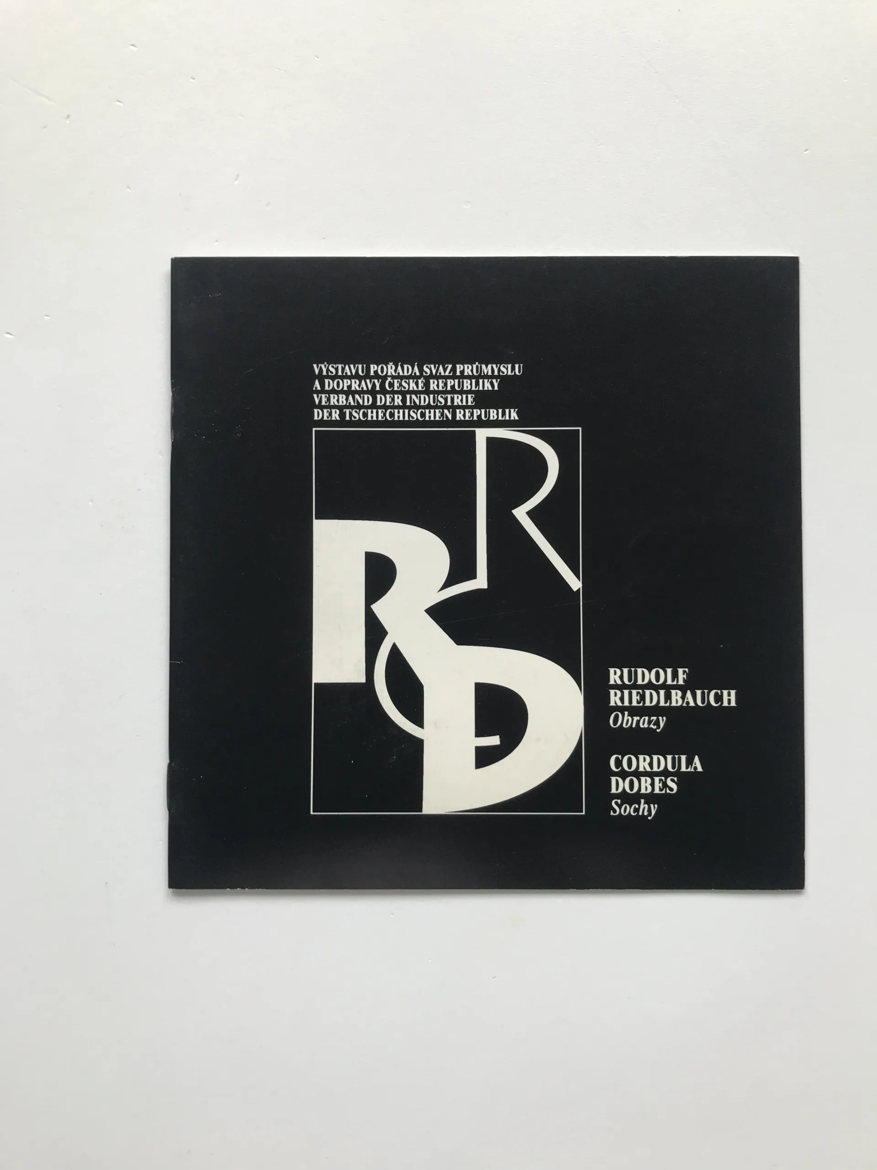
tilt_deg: -88.0
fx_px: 946
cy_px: 585
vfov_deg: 63.4
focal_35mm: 28
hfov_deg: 49.7
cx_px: 438
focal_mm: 3.99
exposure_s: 1/100
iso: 40
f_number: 1.8
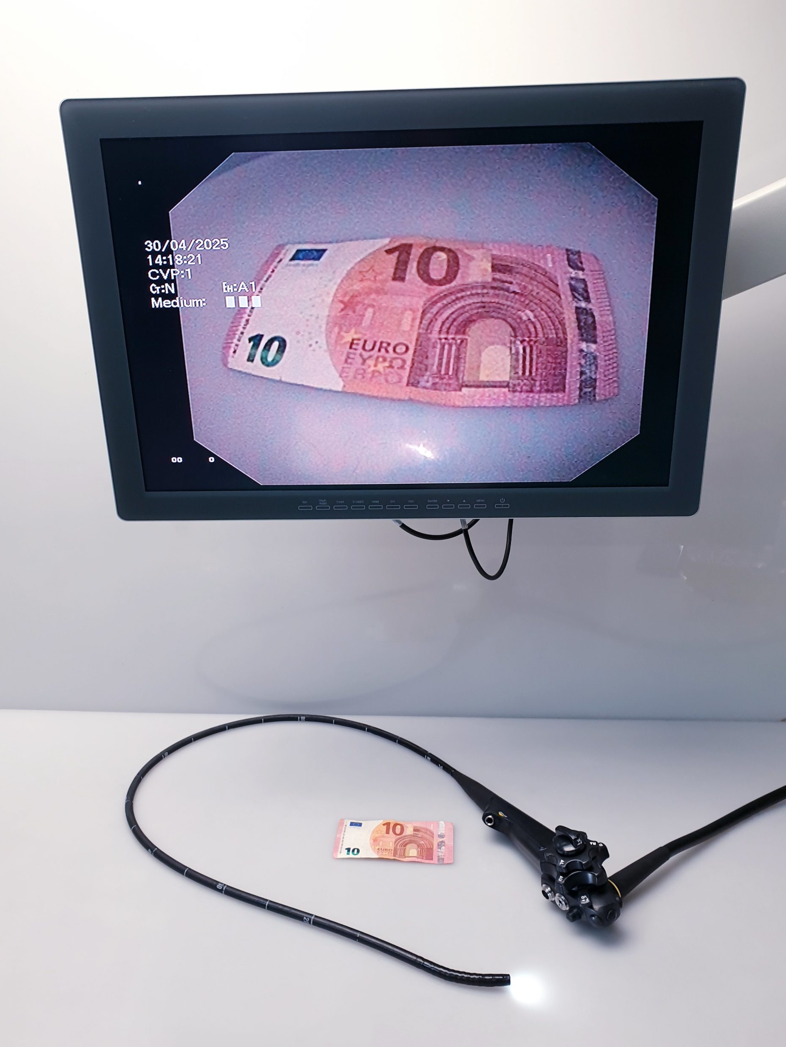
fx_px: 817
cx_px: 393
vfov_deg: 65.3
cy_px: 525
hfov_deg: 51.4
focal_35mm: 27
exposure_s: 1/50
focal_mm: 4.3
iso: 64
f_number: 2.4
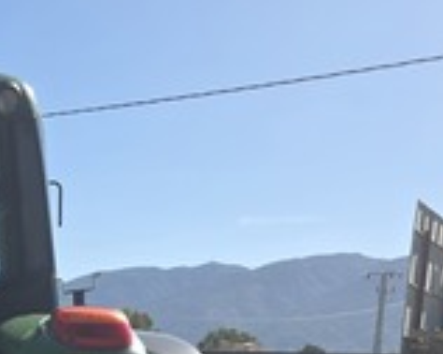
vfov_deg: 17.7
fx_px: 1021
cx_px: -139
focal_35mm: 78
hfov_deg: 21.9
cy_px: 520
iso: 80
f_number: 1.7
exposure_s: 1/4889
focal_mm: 6.3
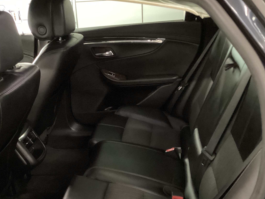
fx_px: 352
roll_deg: +4.4
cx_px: 107
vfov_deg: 31.1
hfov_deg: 41.1
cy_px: 145
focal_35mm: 46
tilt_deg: -27.3
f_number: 2.4
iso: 800
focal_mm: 3.3
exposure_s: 1/17
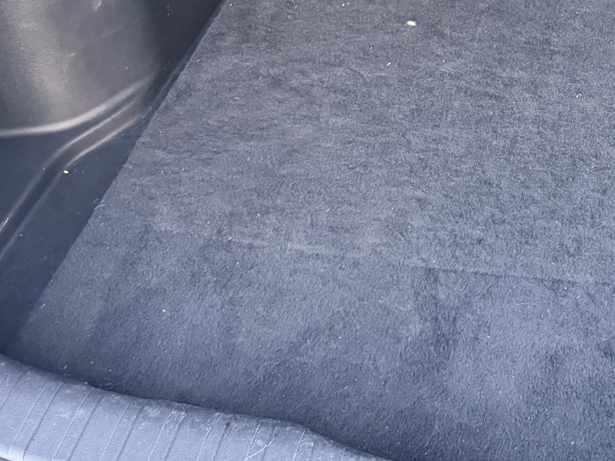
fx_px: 1030
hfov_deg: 31.4
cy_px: -34
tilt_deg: -32.7
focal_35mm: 58
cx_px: 570
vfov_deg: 23.8
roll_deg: +1.2
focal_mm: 6.76
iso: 500
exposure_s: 1/60
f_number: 1.78
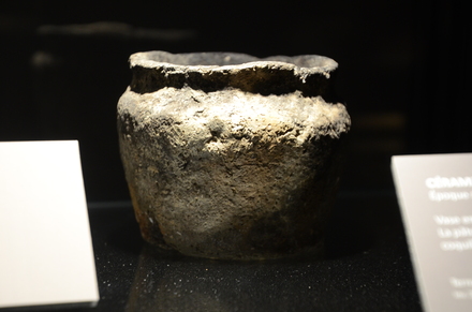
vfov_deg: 11.6
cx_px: 236
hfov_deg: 17.5
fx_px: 1530
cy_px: 156
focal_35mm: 117
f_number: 5.3
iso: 1000
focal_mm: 78
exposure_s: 1/50
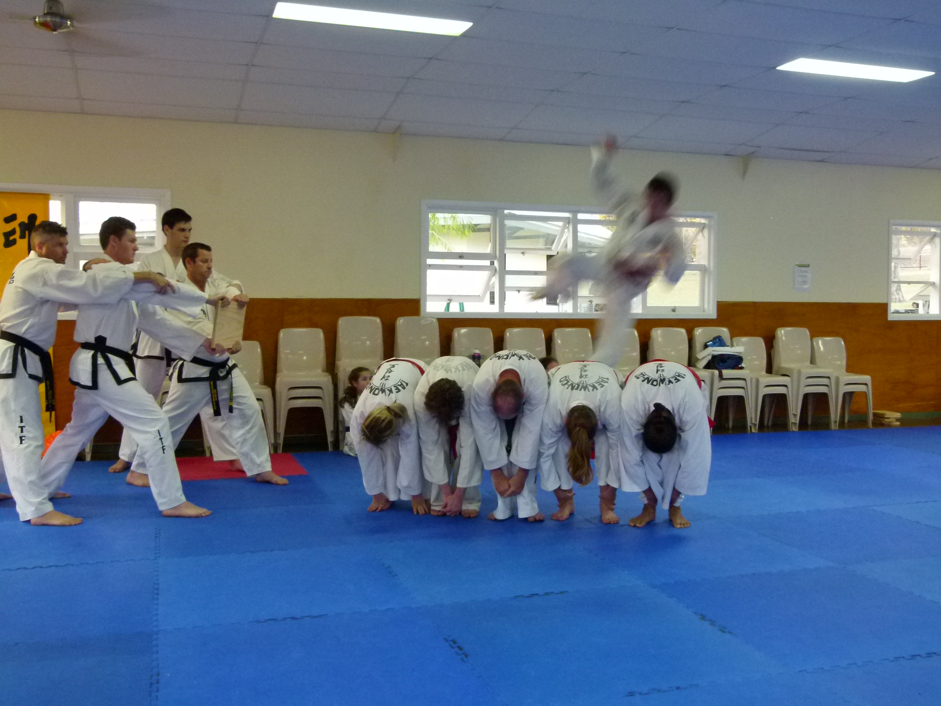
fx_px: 924
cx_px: 470
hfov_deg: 54.0
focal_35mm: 34
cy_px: 353
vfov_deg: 41.8
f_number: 3
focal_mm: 6.1
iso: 400
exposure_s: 1/30
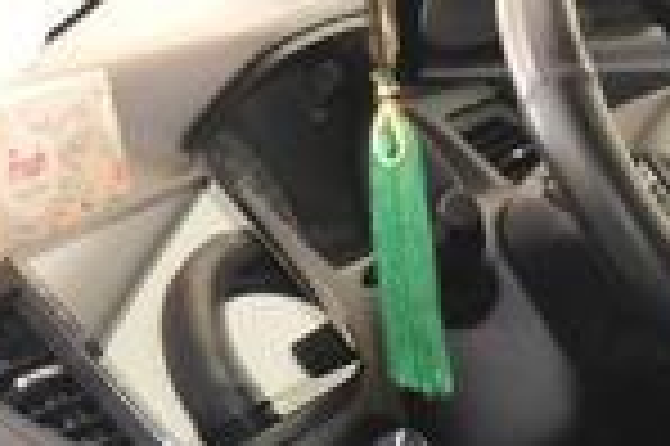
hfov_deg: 10.1
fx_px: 3792
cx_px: 225
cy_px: 836
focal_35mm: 204
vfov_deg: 6.5
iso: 6400
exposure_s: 1/6.5
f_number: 4.4
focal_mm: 25.6
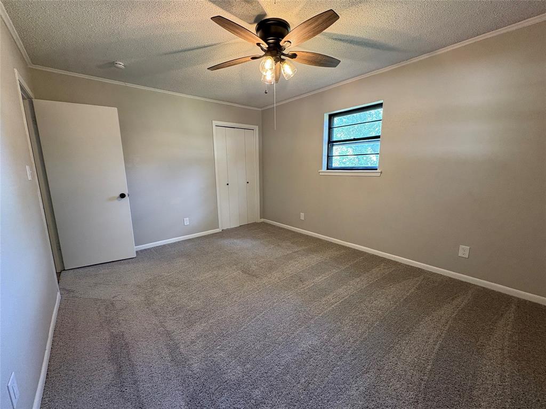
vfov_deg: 85.7
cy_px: 204
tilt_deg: -9.4
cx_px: 273
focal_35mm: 14
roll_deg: +0.9
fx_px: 221
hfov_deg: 102.1
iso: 250
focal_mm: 2.22
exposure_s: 1/60
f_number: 2.2
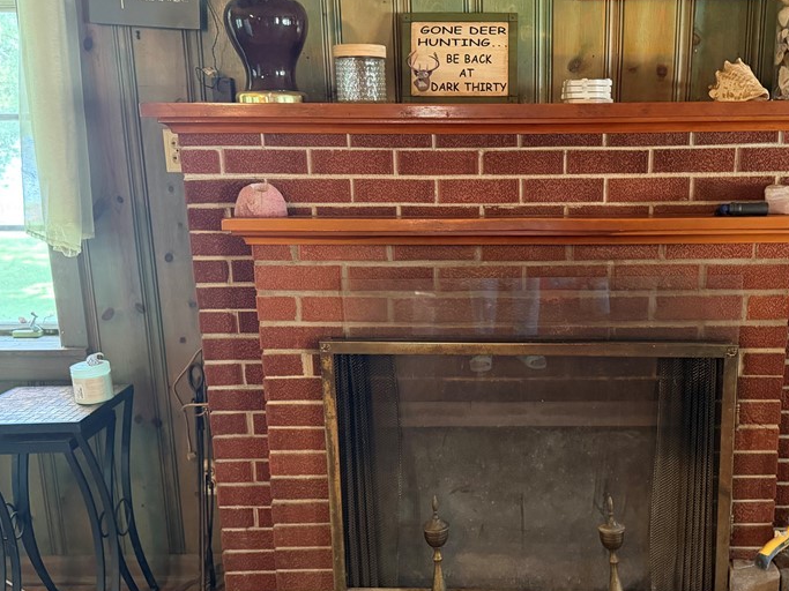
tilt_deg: -14.1
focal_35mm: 36
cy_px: 326
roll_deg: +0.5
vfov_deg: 39.6
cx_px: 499
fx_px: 820
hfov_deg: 50.8
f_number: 1.78
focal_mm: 6.76
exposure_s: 1/40
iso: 800
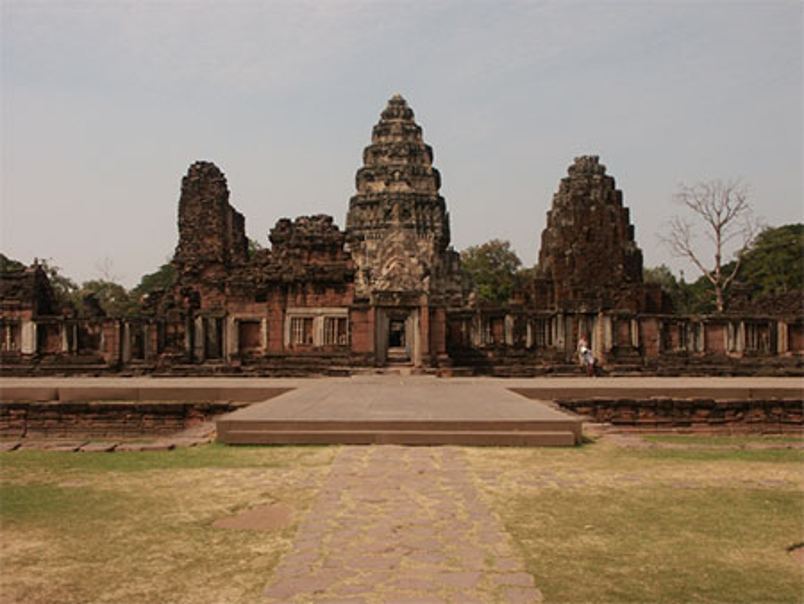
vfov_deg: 36.0
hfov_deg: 46.8
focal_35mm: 40
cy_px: 302
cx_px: 402
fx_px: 930
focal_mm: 10.28
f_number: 8
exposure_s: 1/350
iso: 100
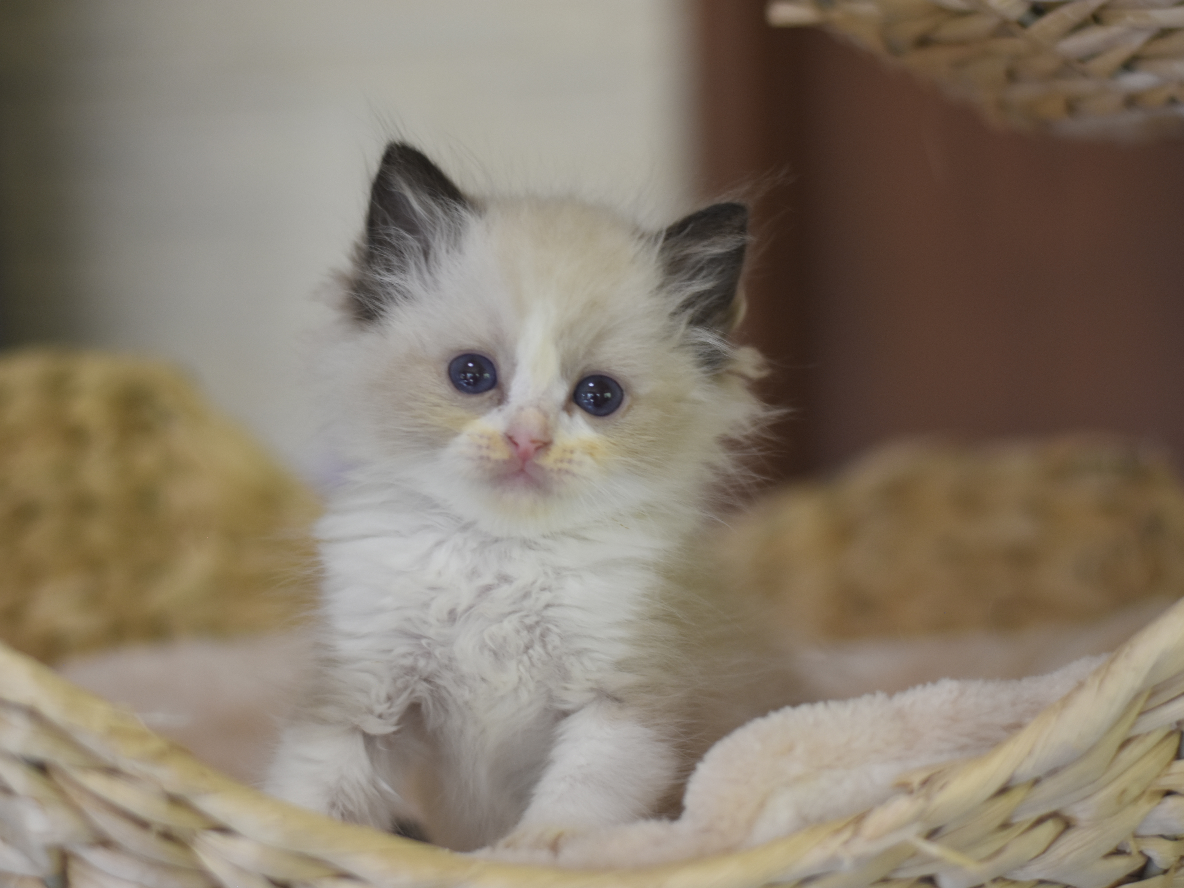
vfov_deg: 18.0
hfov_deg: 23.8
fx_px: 2805
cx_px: 596
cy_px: 445
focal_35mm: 82
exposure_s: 1/250
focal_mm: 50
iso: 640
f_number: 2
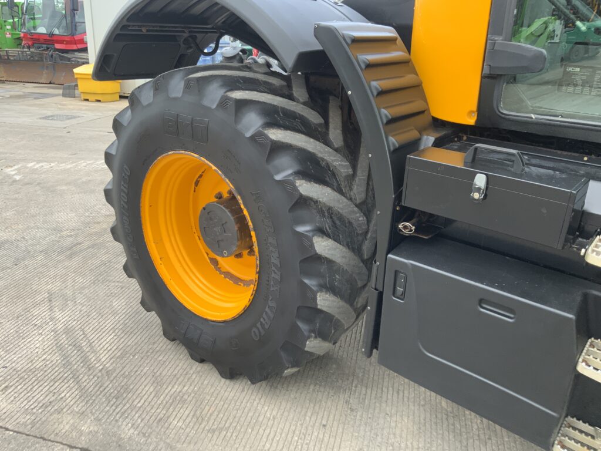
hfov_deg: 61.7
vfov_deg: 48.2
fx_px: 503
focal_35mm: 29
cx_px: 300
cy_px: 226
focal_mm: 3
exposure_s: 1/227
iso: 16
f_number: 1.8
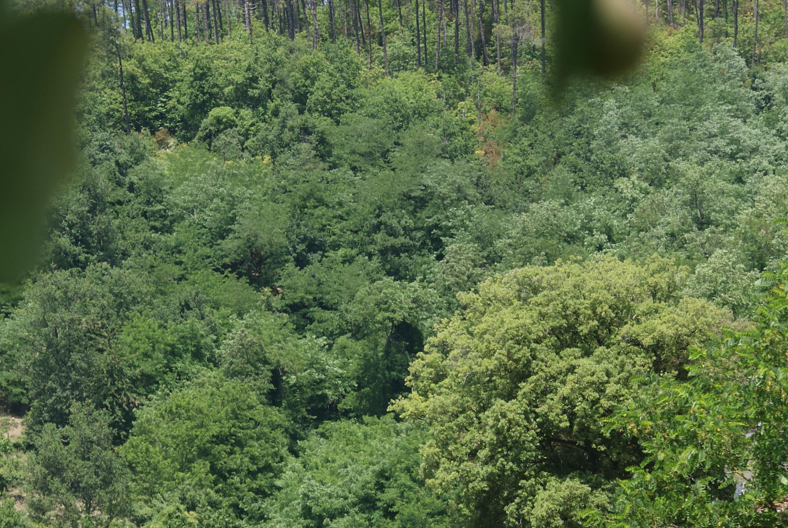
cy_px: 427
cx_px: 389
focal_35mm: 183
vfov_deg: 7.5
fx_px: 4011
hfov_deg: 11.2
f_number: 8
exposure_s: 1/125
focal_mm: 70
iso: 100
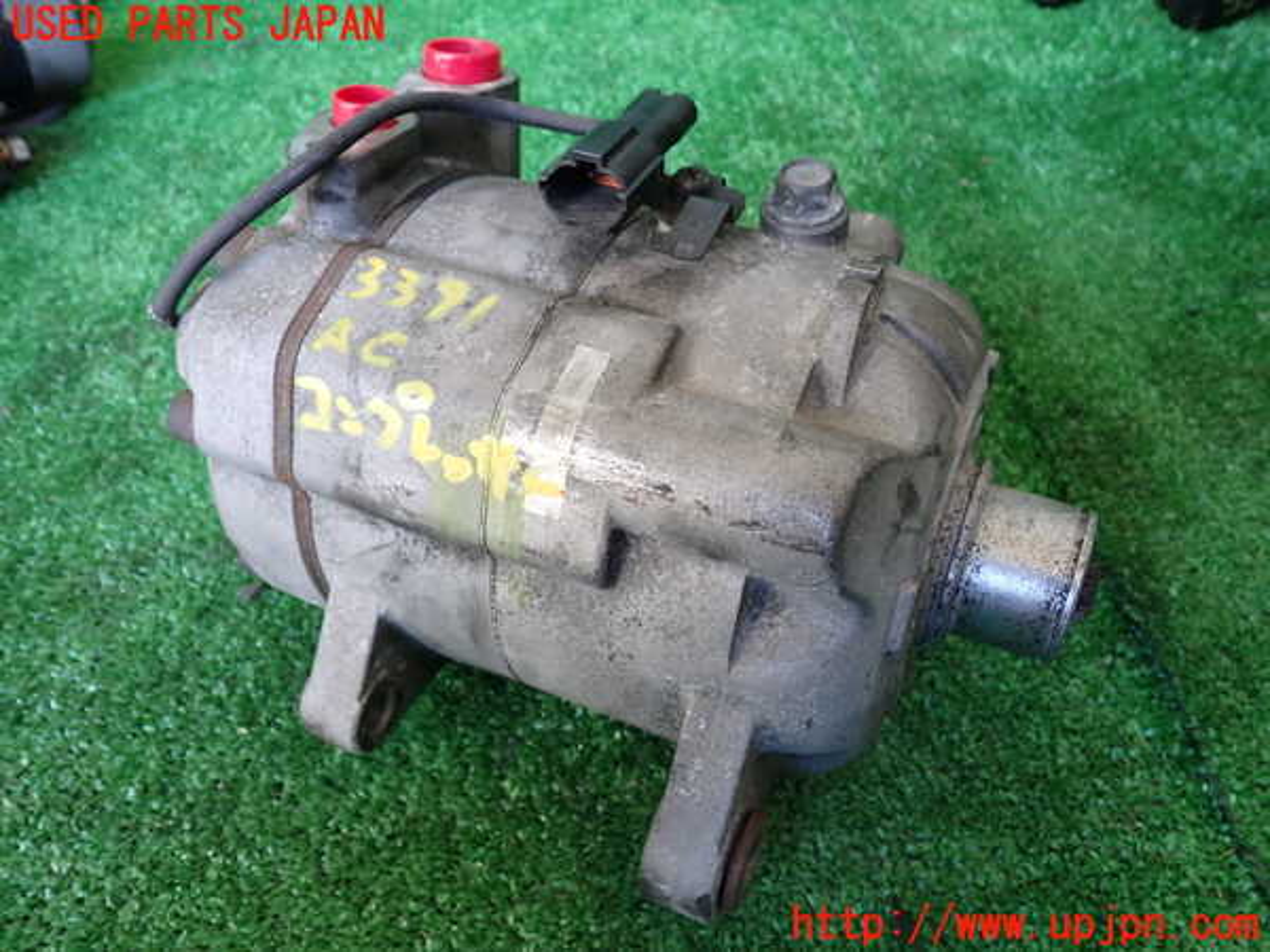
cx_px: 635
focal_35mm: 30
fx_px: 1101
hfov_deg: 60.0
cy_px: 476
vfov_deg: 46.8
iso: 200
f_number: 2.3
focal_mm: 5.4
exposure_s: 1/40
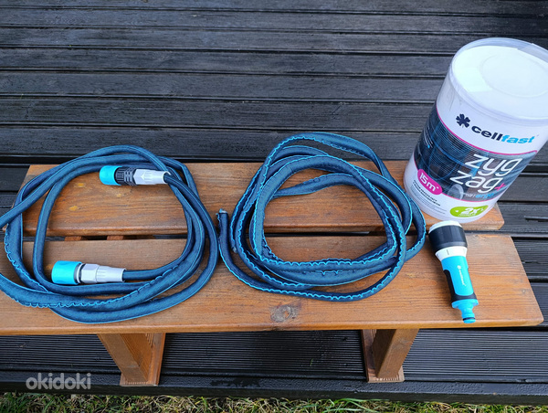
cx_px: 274
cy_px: 206
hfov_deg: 73.8
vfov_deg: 59.0
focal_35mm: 23
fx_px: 365
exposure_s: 1/100
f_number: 1.65
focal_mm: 6.11
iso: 486
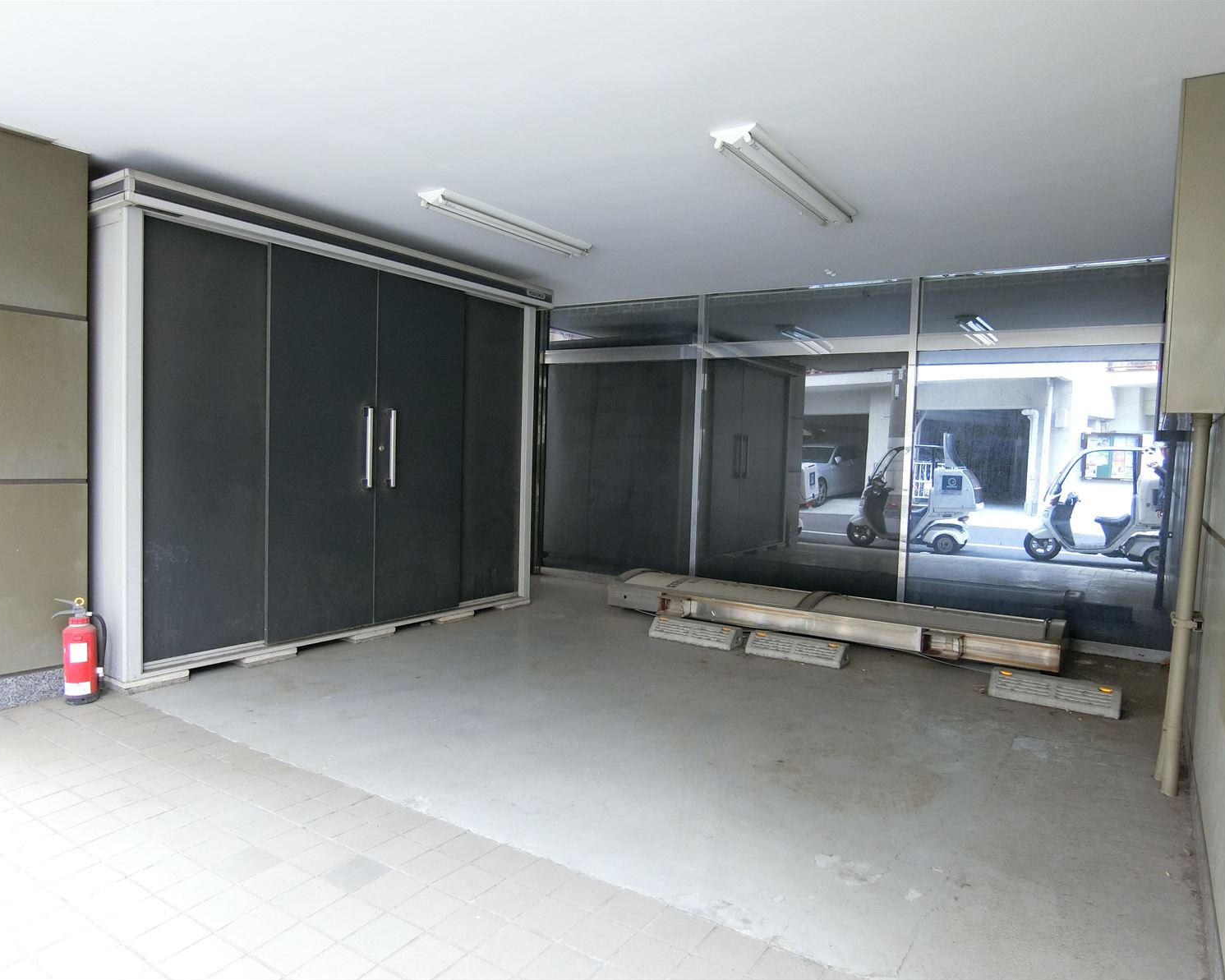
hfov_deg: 75.0
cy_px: 492
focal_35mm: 22
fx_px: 798
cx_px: 644
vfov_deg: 63.1
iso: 400
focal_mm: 4.6
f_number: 2.8
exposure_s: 1/60
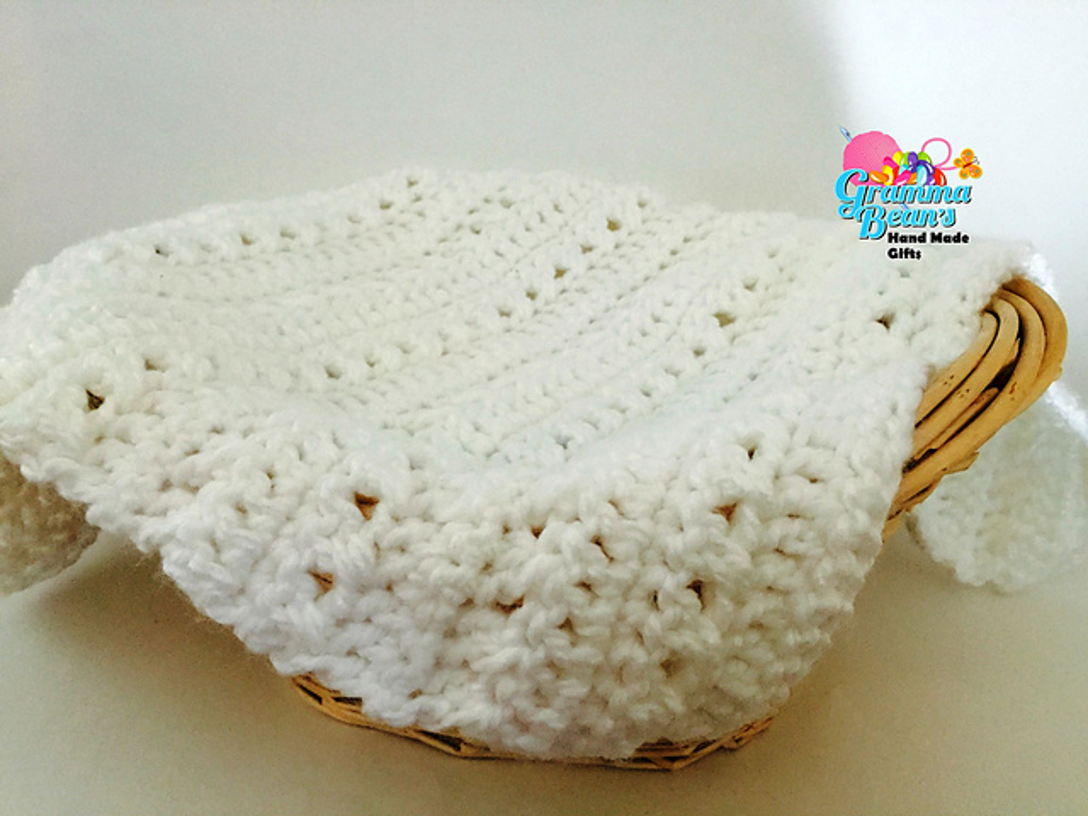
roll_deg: -0.9
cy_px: 408
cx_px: 544
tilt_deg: -25.2
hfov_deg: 61.7
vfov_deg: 48.2
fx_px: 911
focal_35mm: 29
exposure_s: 1/30
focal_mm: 4.15
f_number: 2.2
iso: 200
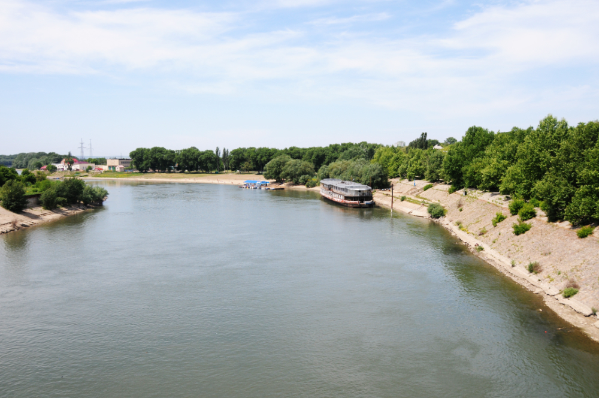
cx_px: 300
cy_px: 199
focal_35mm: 33
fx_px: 548
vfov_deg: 39.9
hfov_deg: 57.3
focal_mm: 22
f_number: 7.1
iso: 320
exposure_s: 1/1250
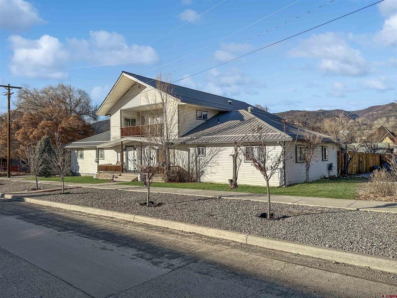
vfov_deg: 56.8
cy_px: 149
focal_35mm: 24
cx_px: 198
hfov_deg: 71.6
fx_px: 275
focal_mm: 6.86
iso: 80
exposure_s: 1/5000
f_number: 1.78
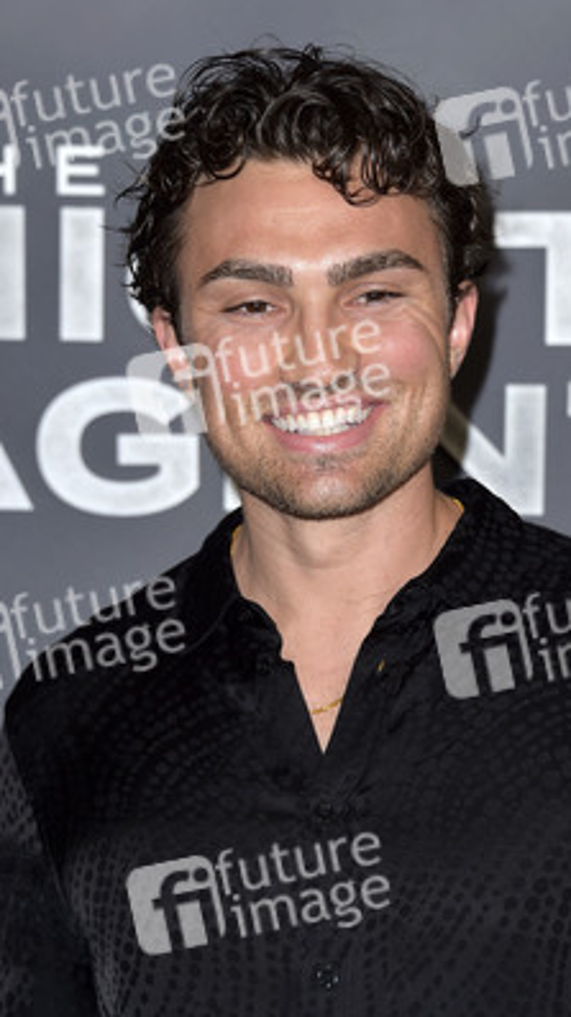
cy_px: 510
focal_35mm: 153
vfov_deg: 14.1
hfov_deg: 7.9
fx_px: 4123
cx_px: 334
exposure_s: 1/250
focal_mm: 145
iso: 400
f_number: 6.3
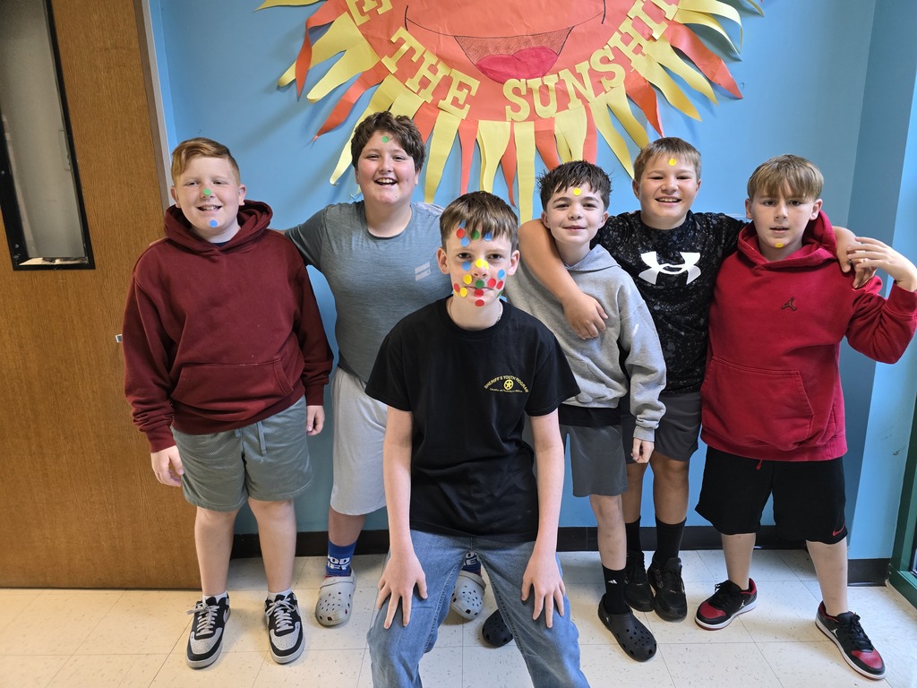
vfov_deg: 58.9
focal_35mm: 23
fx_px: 609
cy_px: 344
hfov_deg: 73.9
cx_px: 458
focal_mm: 6.3
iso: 800
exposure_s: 1/120
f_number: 1.7
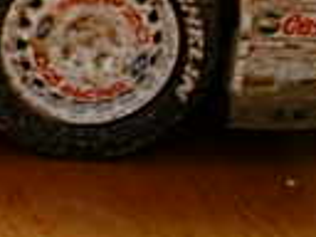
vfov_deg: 7.6
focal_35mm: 190
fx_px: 1734
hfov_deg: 9.5
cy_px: -160
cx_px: -397
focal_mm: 7.8
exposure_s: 1/32
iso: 115
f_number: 2.8
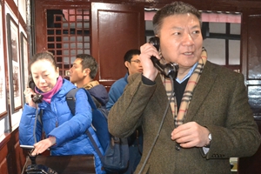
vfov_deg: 29.2
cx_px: 129
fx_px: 326
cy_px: 141
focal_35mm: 45
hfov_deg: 43.6
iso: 3200
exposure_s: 1/60
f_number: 3.5
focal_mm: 18
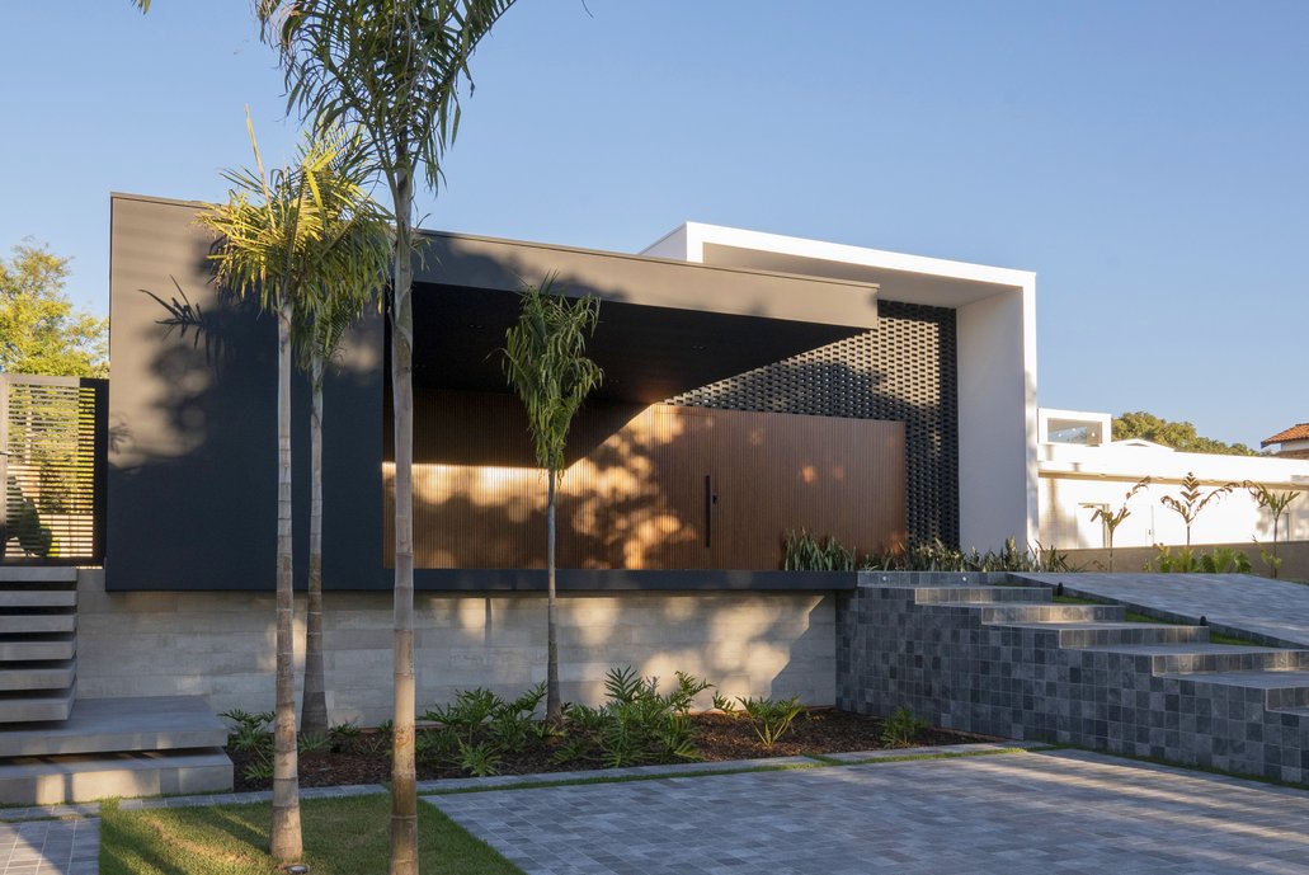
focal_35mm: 31
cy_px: 438
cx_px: 654
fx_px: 1128
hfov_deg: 60.2
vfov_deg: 42.4
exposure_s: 1/125
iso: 400
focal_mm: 13.9
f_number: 10
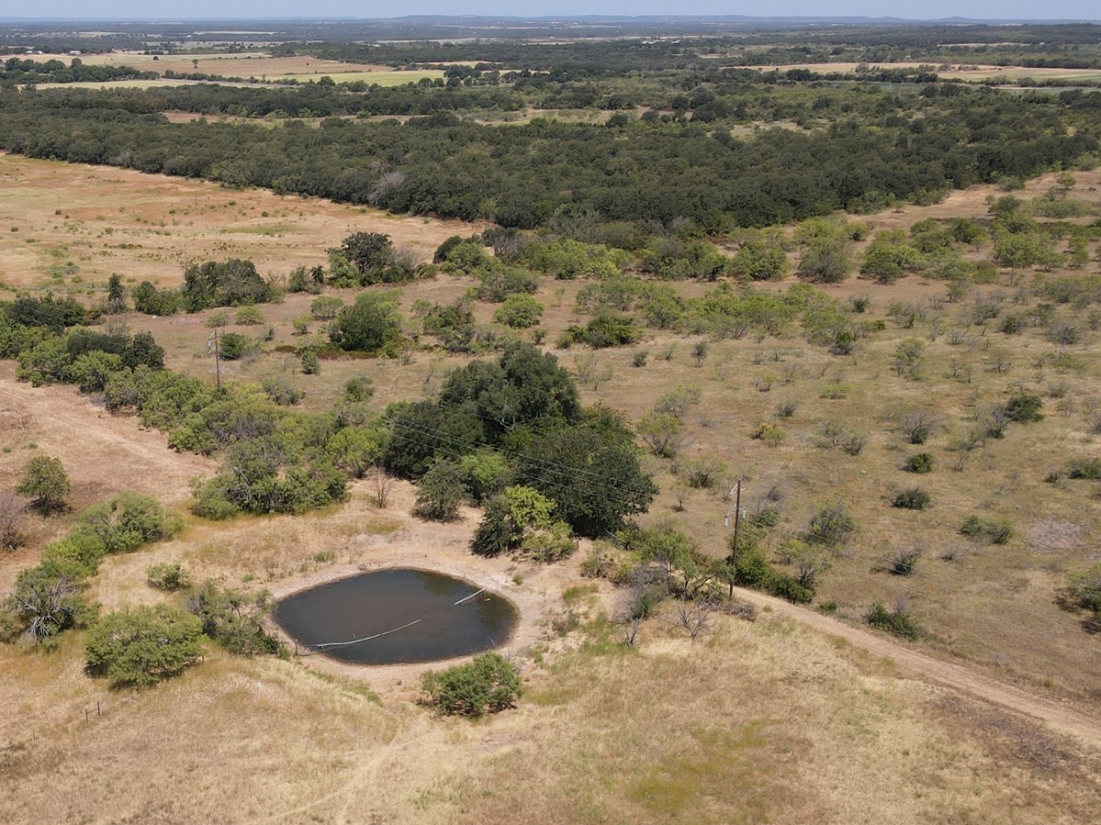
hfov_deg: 45.1
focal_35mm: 41
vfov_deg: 34.7
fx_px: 1304
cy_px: 573
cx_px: 369
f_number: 2.8
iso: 100
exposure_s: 1/725
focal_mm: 4.5
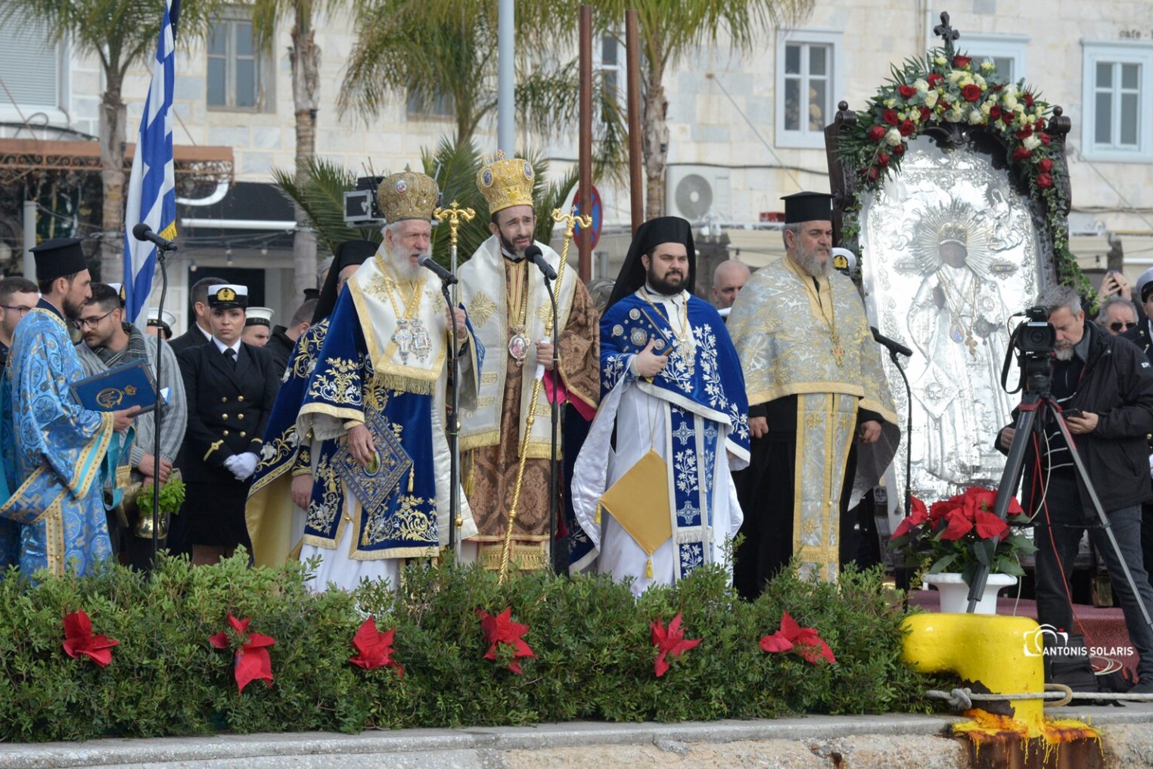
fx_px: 4035
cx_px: 574
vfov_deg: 10.9
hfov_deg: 16.3
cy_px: 385
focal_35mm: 126
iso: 800
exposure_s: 1/2000
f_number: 8
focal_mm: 125
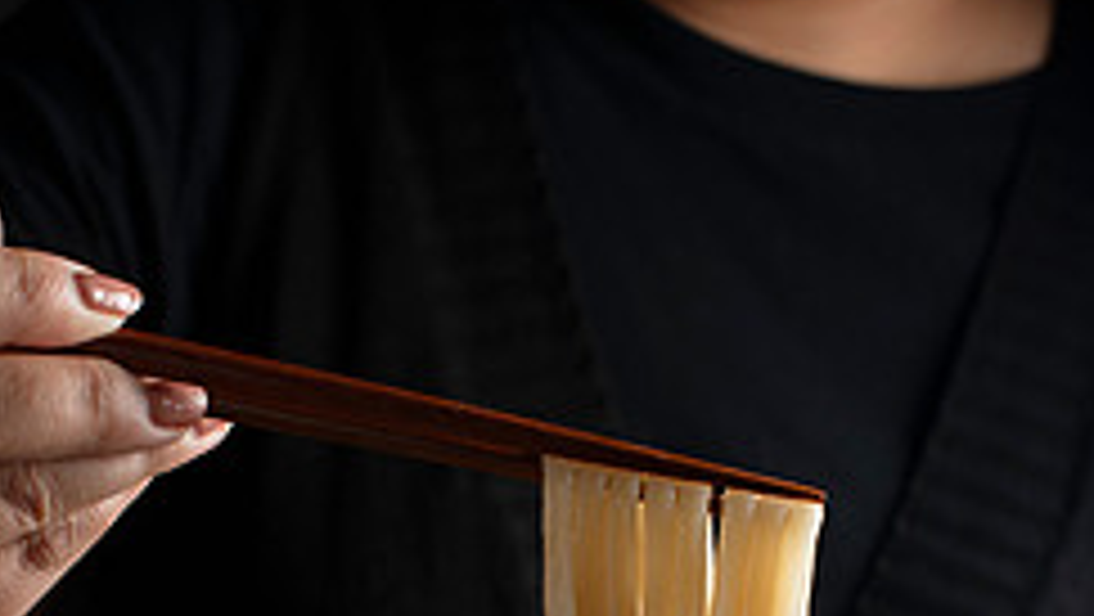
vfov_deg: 12.1
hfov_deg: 22.0
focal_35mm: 97
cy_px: 836
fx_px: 2815
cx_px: 522
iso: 100
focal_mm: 50
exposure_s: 1/200
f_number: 5.6
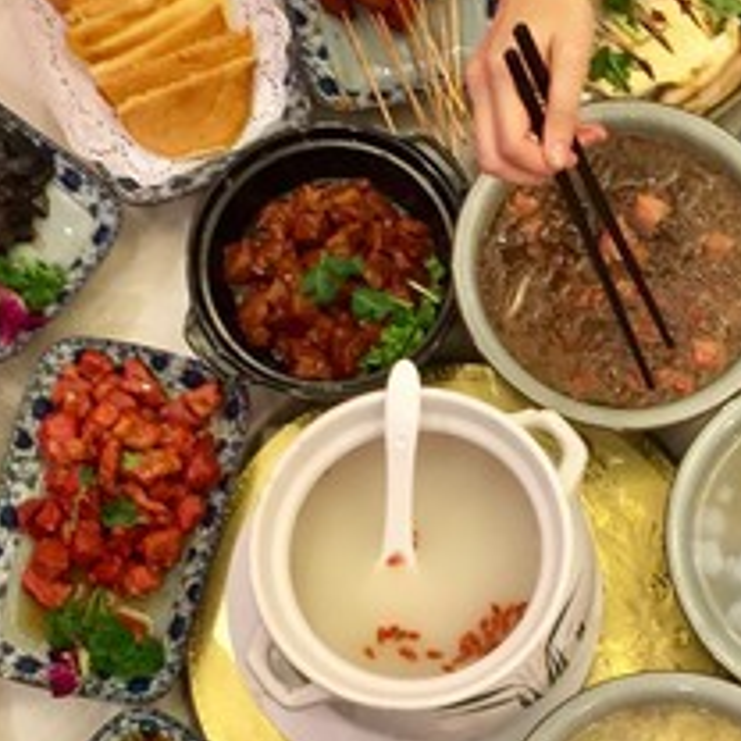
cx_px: 470
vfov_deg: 23.1
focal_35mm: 74
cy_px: 577
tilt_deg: -80.6
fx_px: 1792
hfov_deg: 23.3
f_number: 2.2
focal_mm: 4.15
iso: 100
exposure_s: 1/33
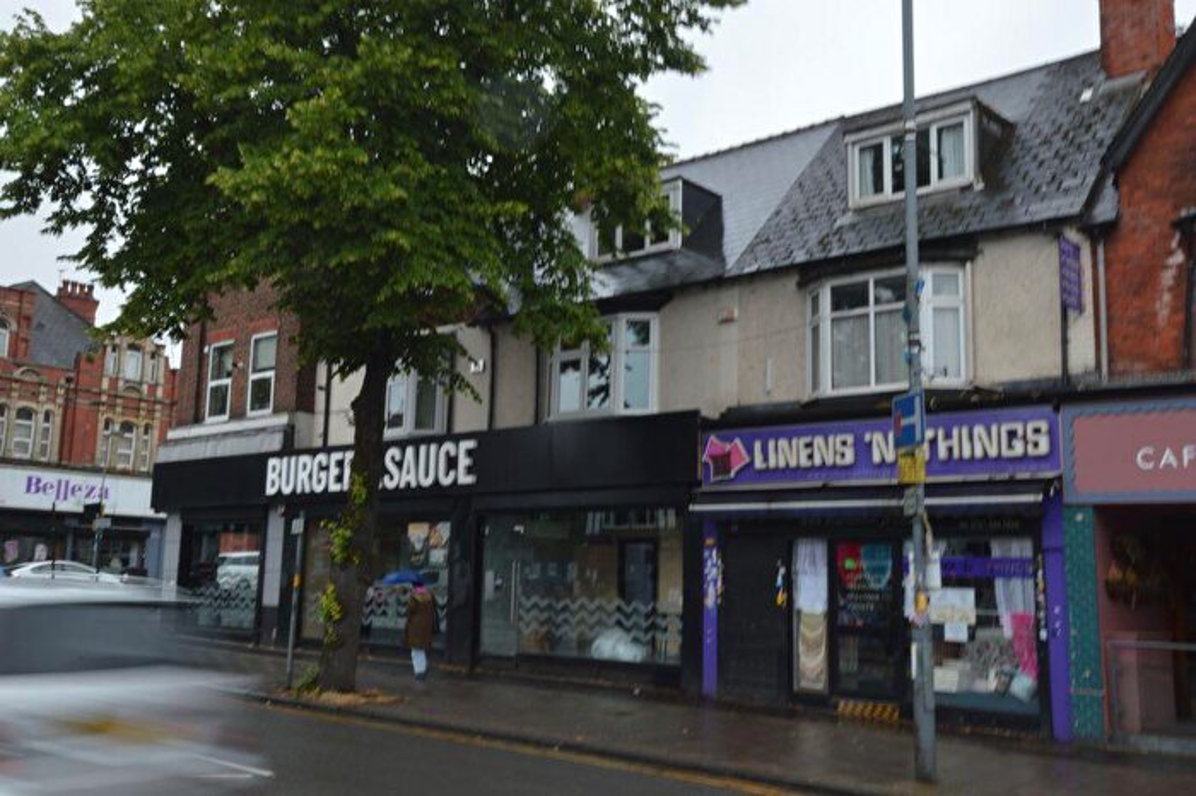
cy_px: 398
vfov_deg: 36.8
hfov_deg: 53.2
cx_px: 598
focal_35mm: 36
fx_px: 1195
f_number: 22
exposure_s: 1/10
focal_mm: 24
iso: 100
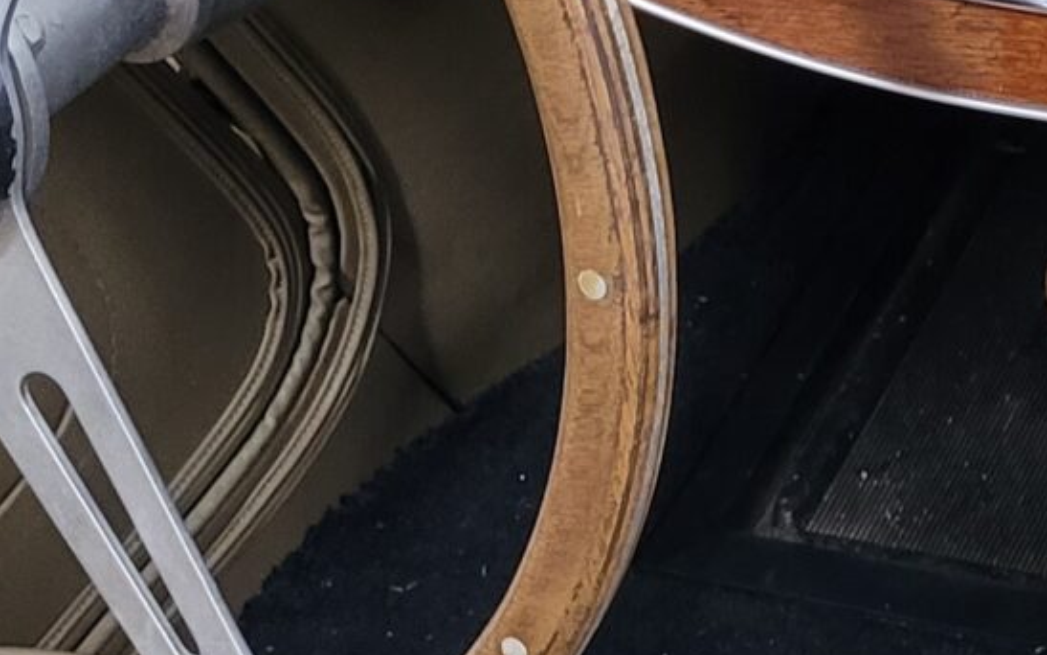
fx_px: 3681
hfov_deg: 15.1
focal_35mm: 129
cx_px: 1547
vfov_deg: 10.2
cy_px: 404
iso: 400
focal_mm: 5.4
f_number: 1.8
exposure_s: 1/40
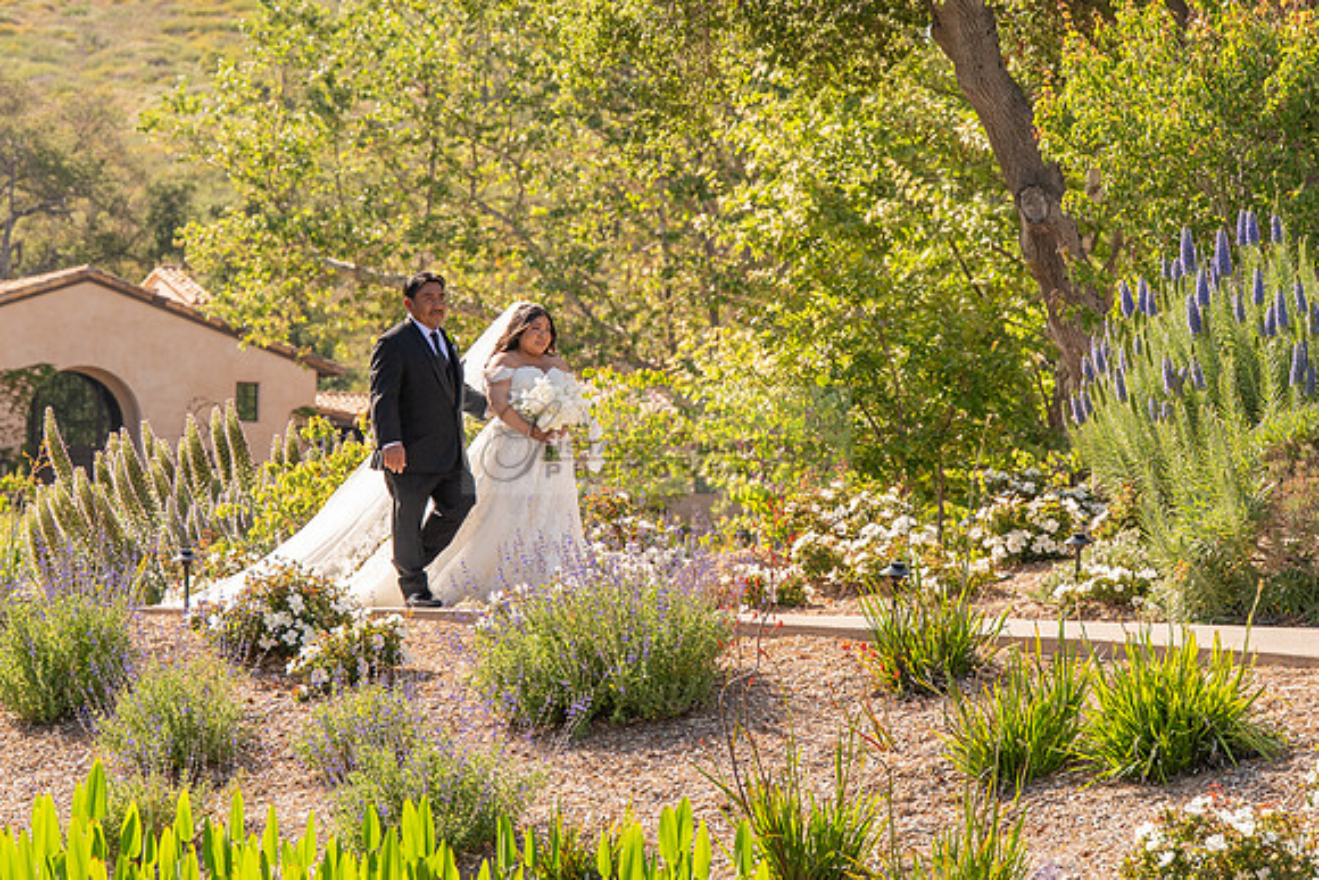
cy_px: 336
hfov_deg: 13.8
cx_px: 615
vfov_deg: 9.2
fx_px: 5457
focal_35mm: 149
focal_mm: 85
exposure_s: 1/1000
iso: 200
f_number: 4.5
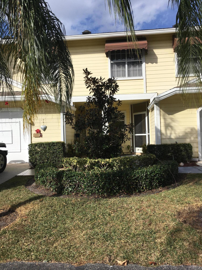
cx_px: 101
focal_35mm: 29
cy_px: 135
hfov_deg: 48.2
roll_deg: +2.5
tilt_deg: -1.1
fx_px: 226
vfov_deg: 61.7
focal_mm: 4.15
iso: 25
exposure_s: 1/2331
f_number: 2.2
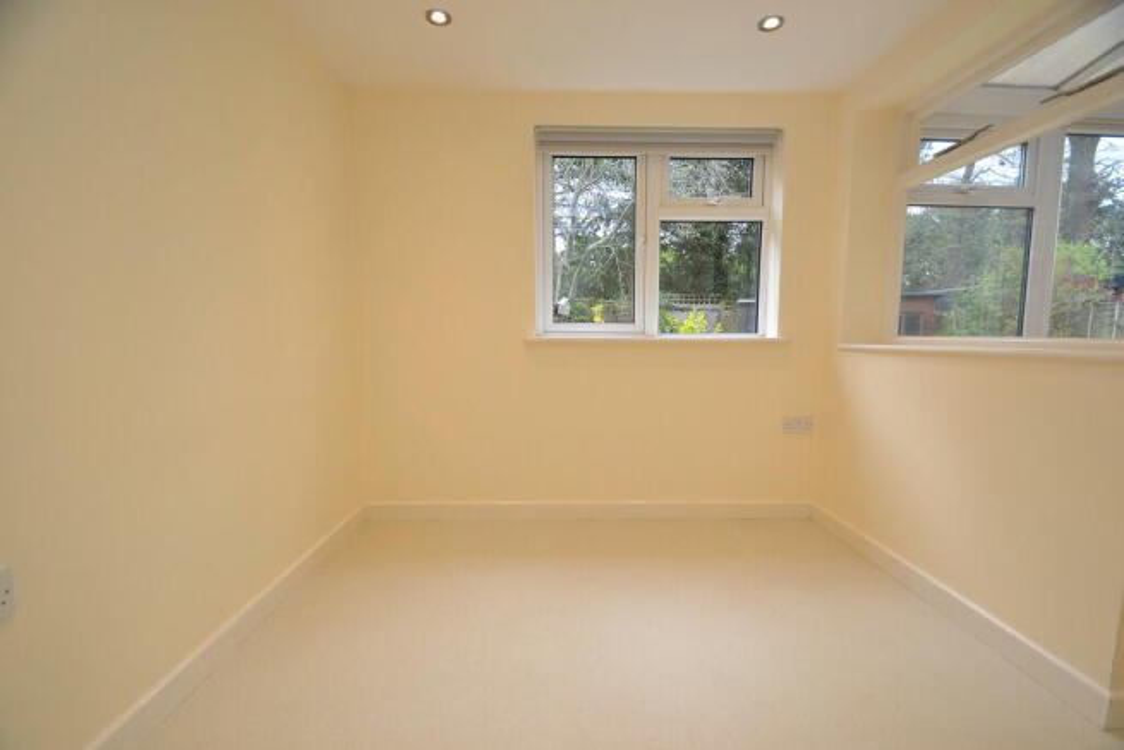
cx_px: 562
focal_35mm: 15
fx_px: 468
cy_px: 375
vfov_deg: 77.4
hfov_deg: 100.4
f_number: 4
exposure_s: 1/60
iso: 140
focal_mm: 10
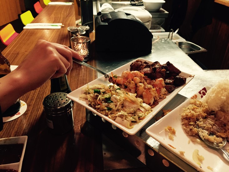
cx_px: 114
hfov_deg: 61.7
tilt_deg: -31.5
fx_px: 192
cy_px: 86
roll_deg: -1.1
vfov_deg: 48.2
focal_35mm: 29
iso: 250
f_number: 2.2
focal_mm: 4.15
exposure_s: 1/30
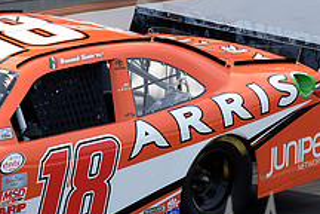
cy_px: 140
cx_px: -36
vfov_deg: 1.3
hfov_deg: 1.9
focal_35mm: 1073
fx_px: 9537
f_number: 5.6
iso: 200
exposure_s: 1/800
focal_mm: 400
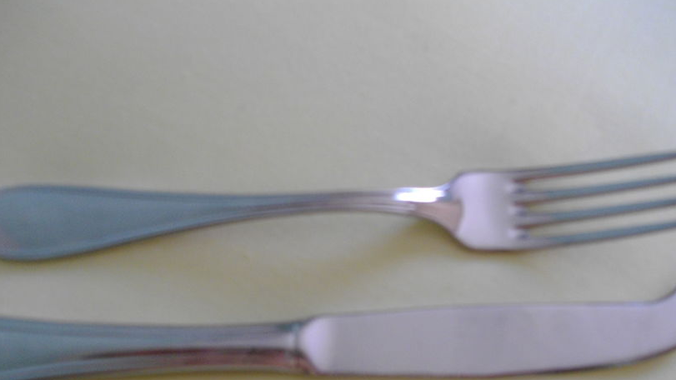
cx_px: 320
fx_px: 771
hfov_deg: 47.3
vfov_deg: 27.1
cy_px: 310
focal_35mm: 43
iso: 200
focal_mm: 5.7
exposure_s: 1/60
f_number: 2.9
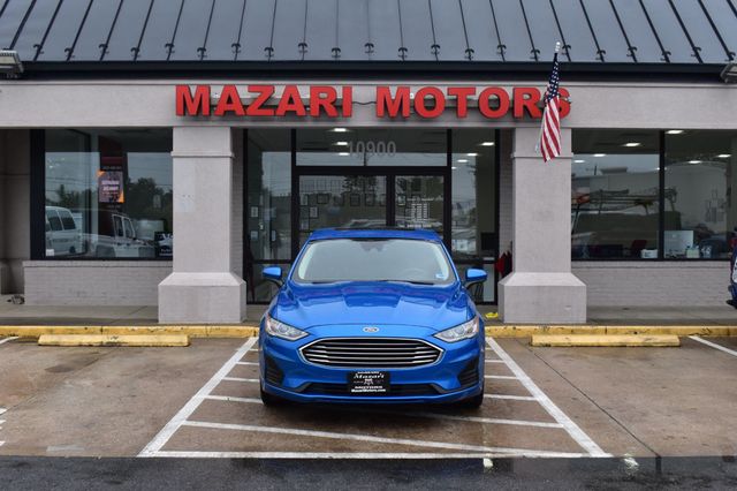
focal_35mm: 42
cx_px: 368
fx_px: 859
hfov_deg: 46.4
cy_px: 246
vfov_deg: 31.9
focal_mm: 28
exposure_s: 1/200
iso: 400
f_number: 10
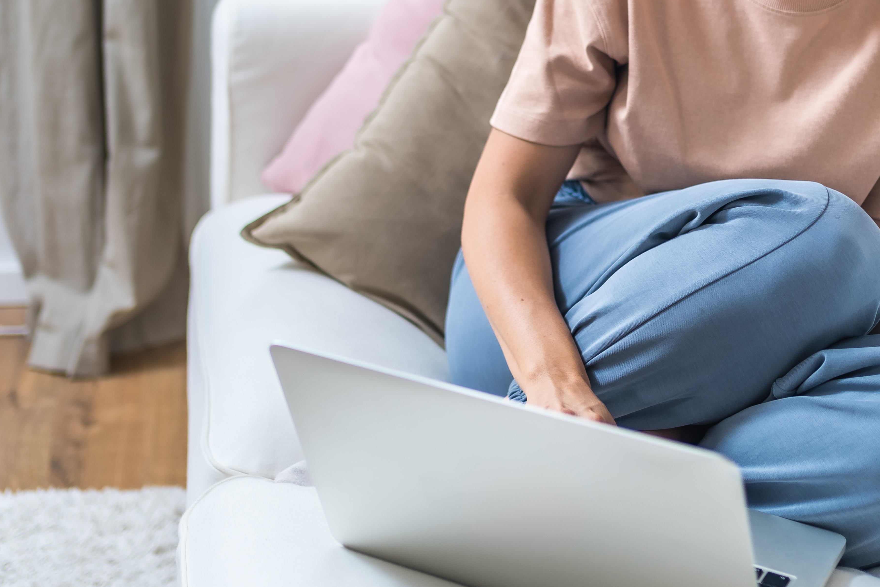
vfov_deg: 19.9
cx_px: 482
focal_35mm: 68
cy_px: 141
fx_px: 1662
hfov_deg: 29.6
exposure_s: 1/160
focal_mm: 35
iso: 50
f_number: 1.8
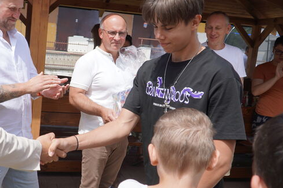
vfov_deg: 30.5
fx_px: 346
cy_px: 97
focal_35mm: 44
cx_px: 79
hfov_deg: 43.4
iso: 100
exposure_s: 1/640
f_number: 4.5
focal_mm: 18
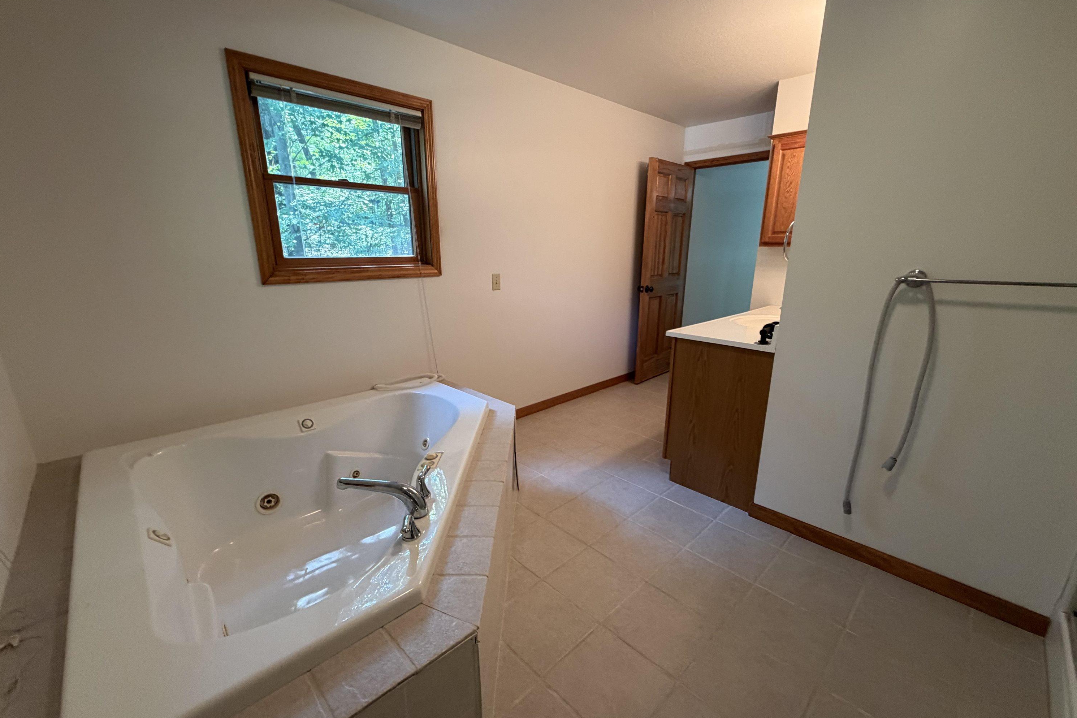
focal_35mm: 15
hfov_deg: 100.4
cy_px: 371
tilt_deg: -15.7
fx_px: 449
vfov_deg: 77.3
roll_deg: +0.0
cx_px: 533
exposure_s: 1/60
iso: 320
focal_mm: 2.22
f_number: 2.2
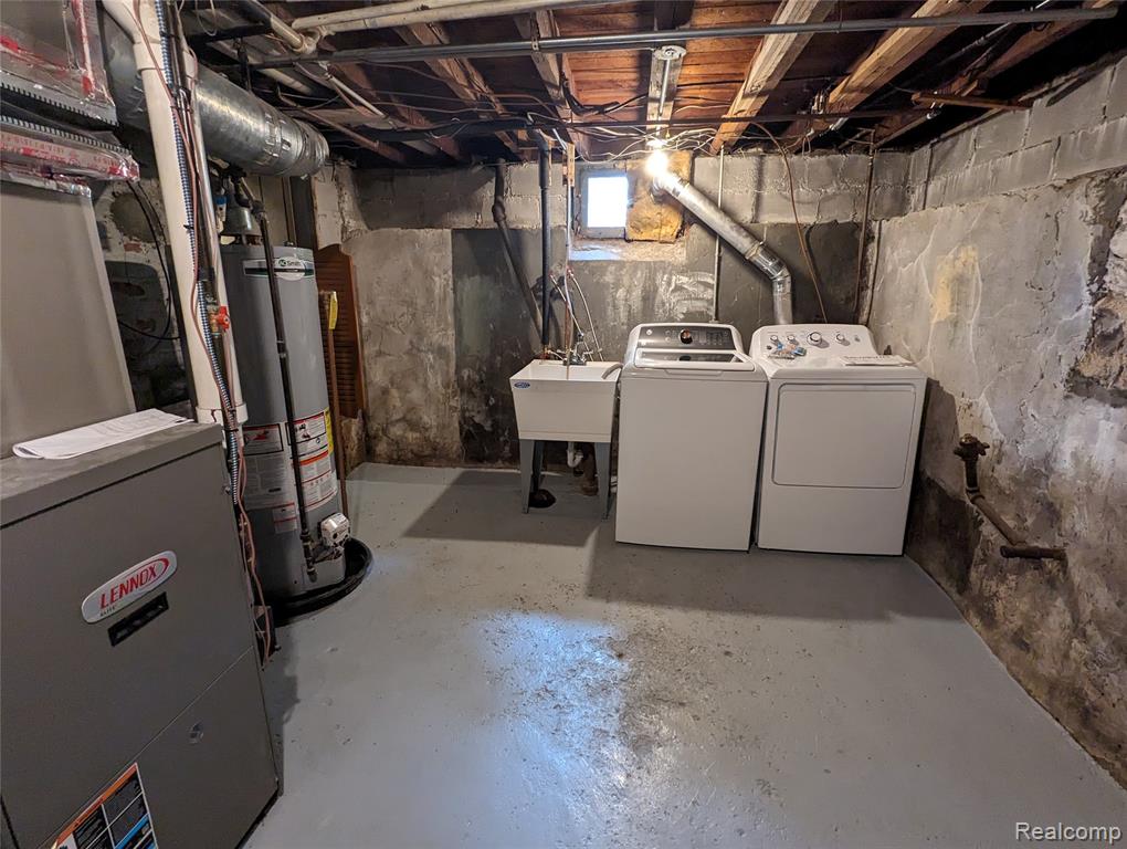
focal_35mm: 16
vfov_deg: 78.2
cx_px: 564
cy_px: 424
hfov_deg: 94.4
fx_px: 522
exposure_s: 1/30
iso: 366
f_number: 2.2
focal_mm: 2.35
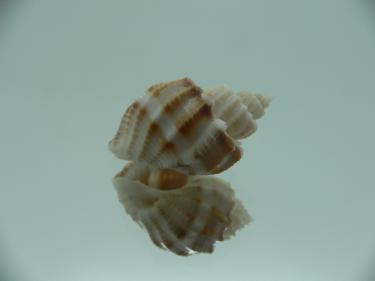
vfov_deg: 40.7
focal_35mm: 35
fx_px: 379
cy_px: 140
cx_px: 188
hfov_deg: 52.6
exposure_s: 1/60
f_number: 2.8
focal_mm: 4.6
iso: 80
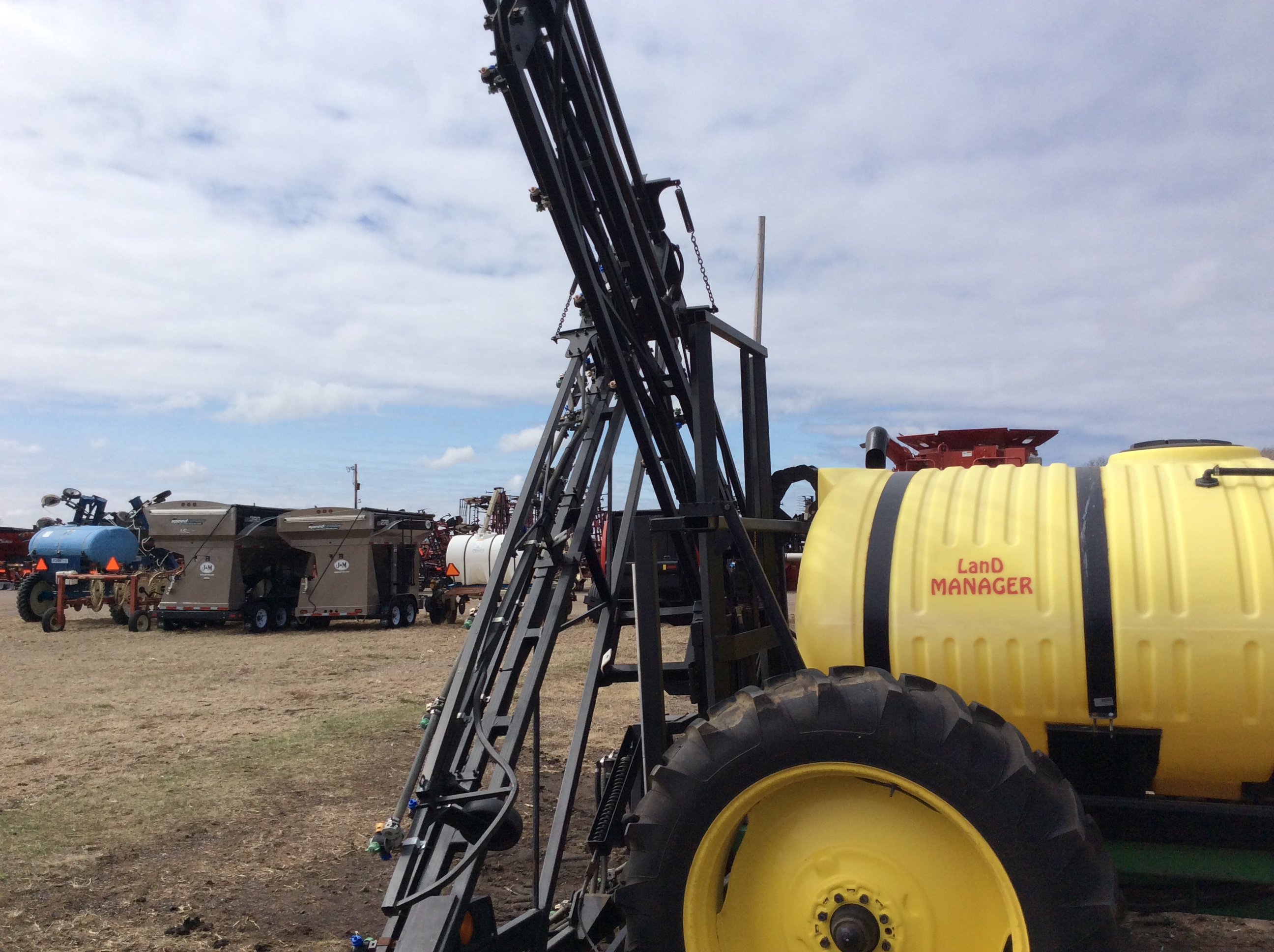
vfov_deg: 44.1
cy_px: 476
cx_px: 637
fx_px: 1176
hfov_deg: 56.9
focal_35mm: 32
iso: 32
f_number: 2.4
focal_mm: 3.3
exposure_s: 1/2725
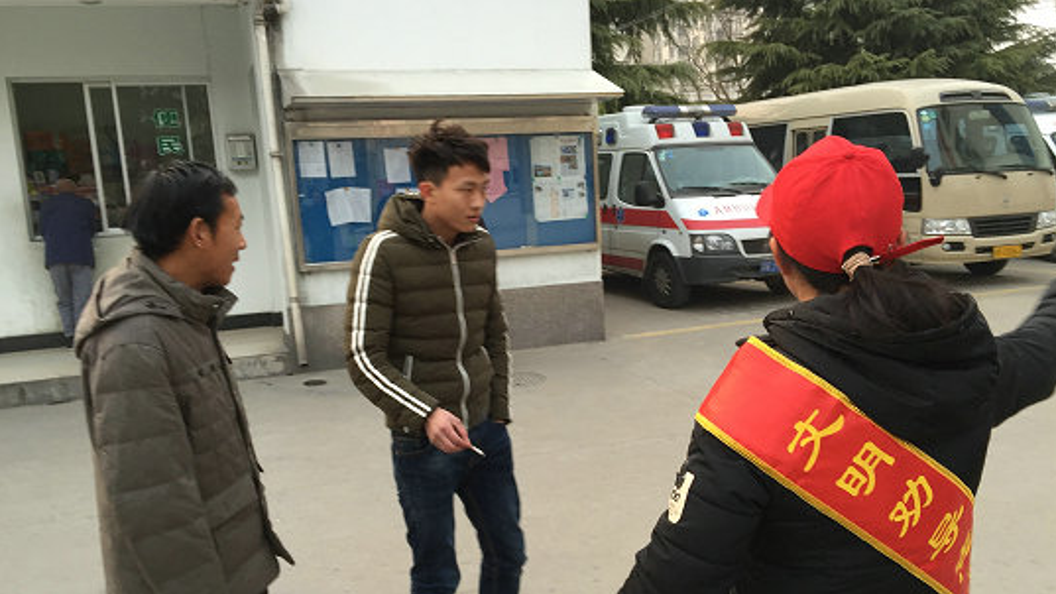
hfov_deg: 61.0
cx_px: 531
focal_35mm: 32
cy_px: 352
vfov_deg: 36.6
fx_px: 896
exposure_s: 1/100
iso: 50
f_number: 2.2
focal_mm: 4.15
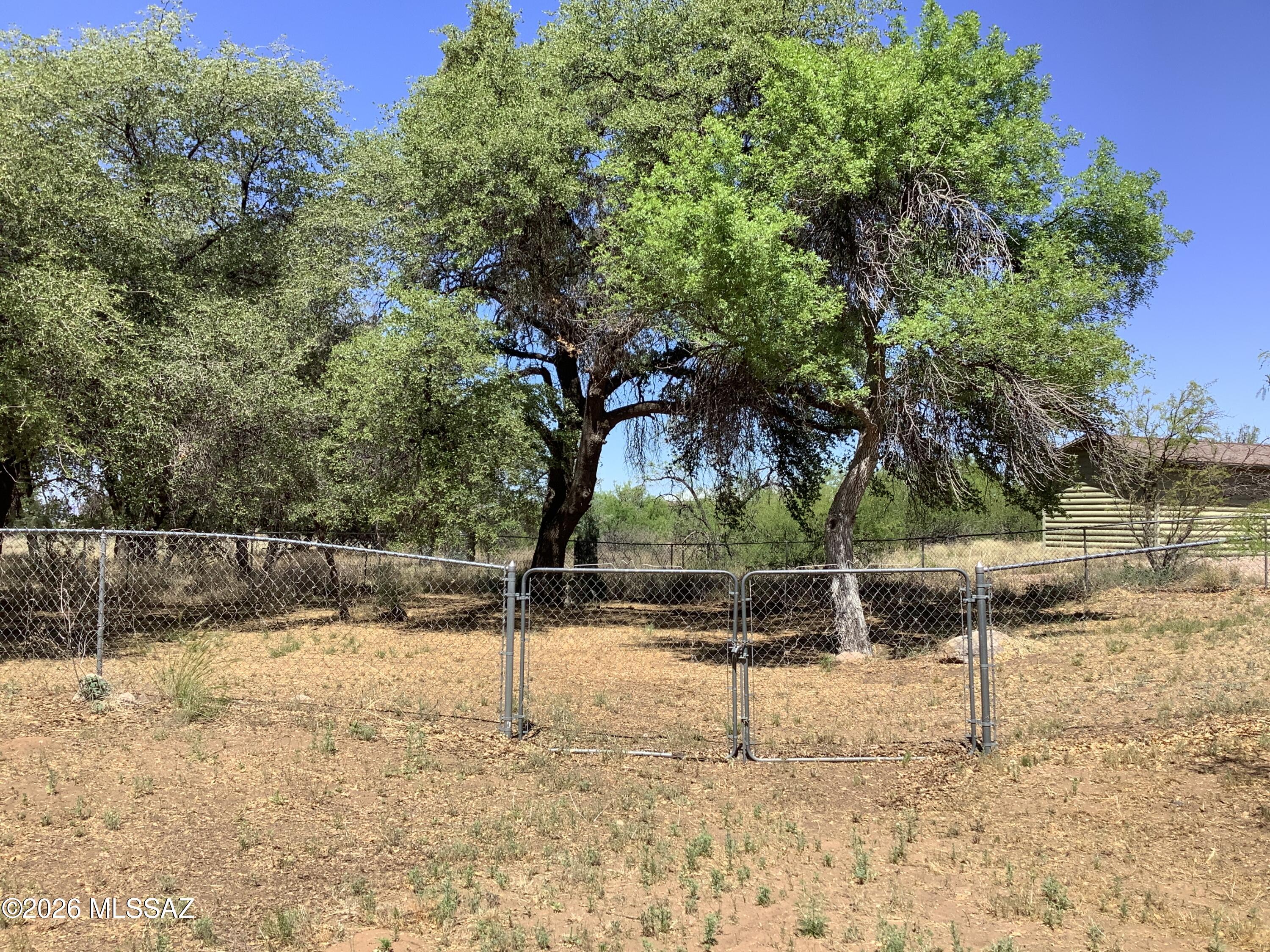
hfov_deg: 58.4
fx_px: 1137
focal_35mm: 31
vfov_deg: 45.4
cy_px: 476
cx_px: 635
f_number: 2.4
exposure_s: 1/806
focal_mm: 3.3
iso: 25
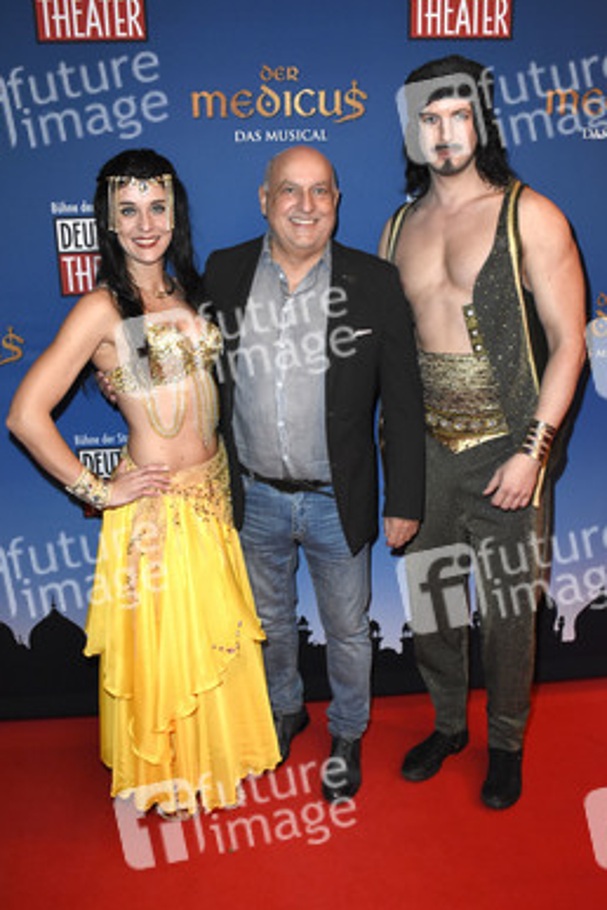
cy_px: 461
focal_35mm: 31
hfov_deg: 42.3
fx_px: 784
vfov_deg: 60.3
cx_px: 304
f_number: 6.3
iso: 2500
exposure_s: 1/160
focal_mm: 20
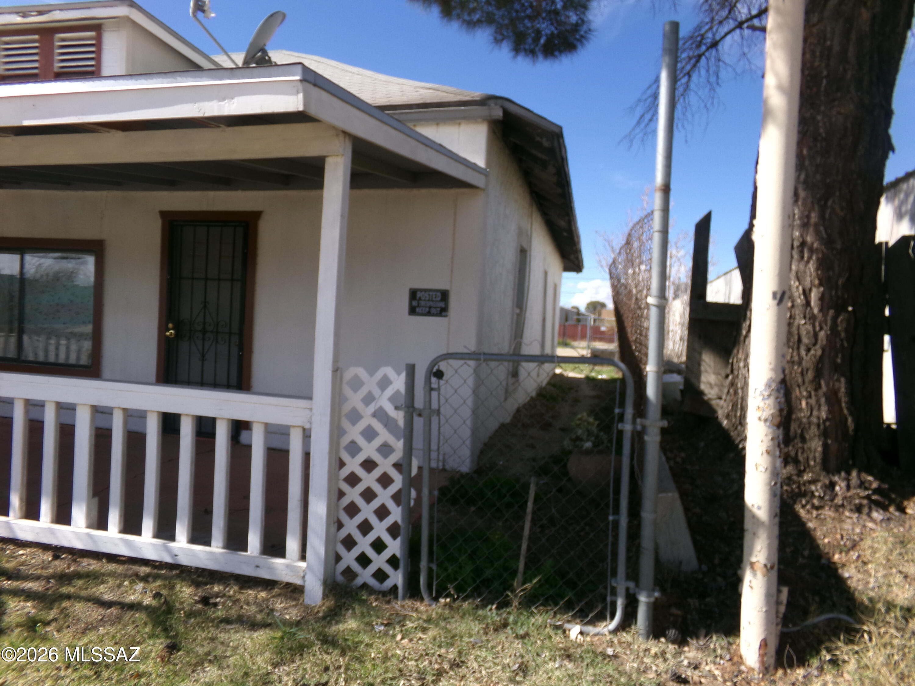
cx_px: 458
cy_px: 343
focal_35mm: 24
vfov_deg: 56.8
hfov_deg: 71.6
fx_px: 634
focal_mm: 4.3
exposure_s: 1/600
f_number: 3.7
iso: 100
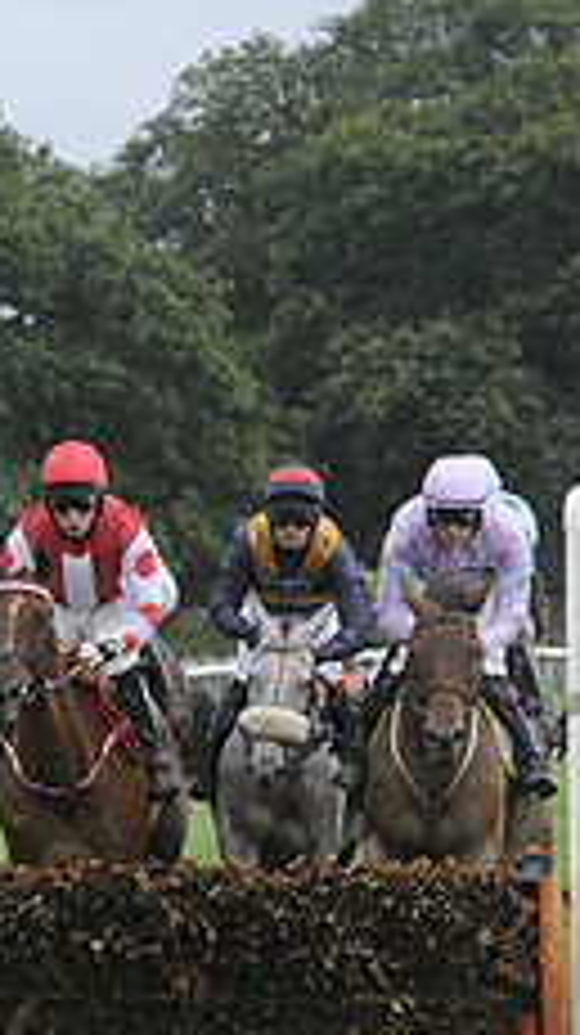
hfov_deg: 2.9
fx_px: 11207
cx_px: -656
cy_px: 644
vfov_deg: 5.3
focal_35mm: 409
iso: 2000
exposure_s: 1/640
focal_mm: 155
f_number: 9
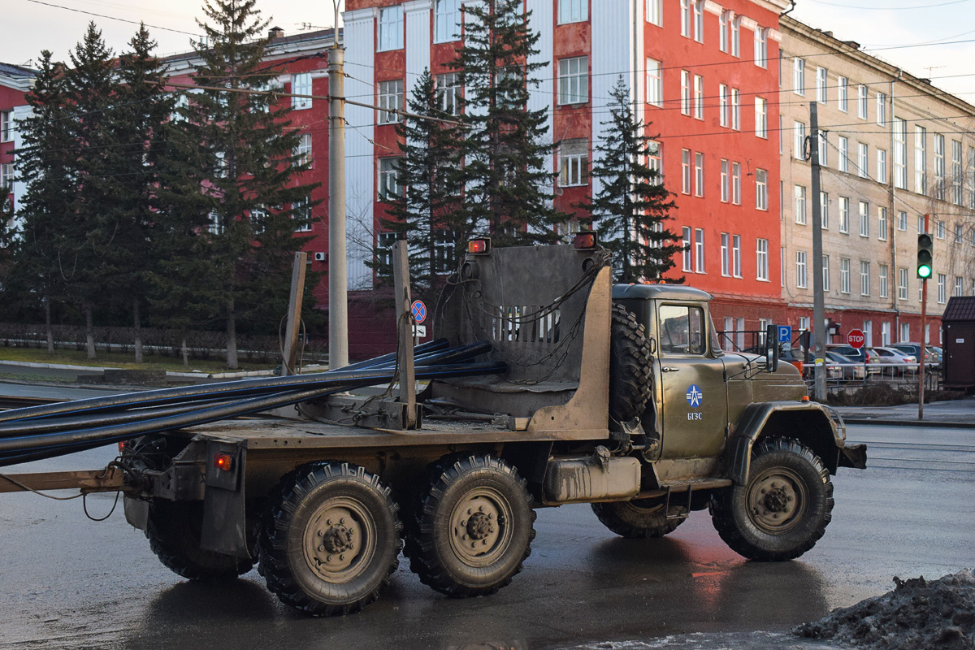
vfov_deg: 29.9
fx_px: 1219
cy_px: 325
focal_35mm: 45
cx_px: 488
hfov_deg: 43.6
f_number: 5.6
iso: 800
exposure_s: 1/400
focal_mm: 30
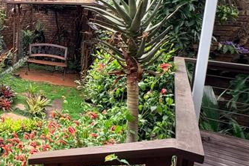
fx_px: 242
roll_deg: -0.1
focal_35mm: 35
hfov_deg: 41.8
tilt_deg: -8.8
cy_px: 39
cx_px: -31
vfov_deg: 36.8
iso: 64
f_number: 2.2
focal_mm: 2.22
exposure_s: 1/177
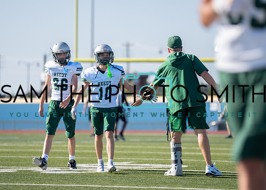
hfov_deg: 9.8
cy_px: 99
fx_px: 1554
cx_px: 130
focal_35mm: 206
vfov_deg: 7.0
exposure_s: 1/5000
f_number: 2.8
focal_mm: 178
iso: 400
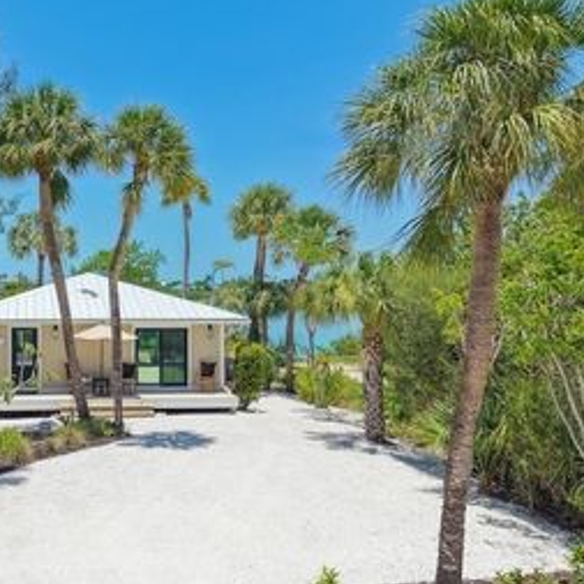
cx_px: 90
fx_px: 802
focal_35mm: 42
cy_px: 315
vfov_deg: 40.0
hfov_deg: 38.0
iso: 240
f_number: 1.8
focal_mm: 8.67
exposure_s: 1/5000
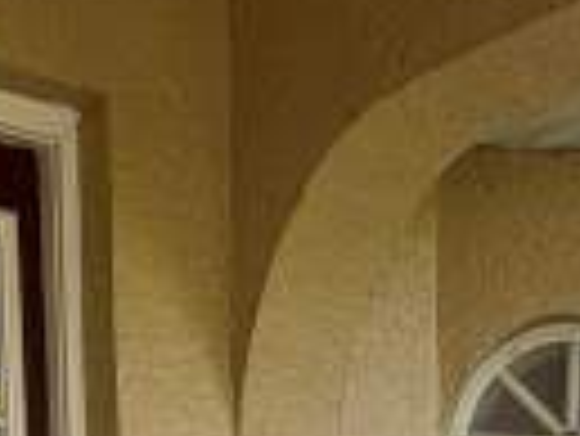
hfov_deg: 21.7
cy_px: 993
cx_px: 584
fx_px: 1459
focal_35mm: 87
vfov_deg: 13.3
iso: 40
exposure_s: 1/155
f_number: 2.2
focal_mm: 2.22
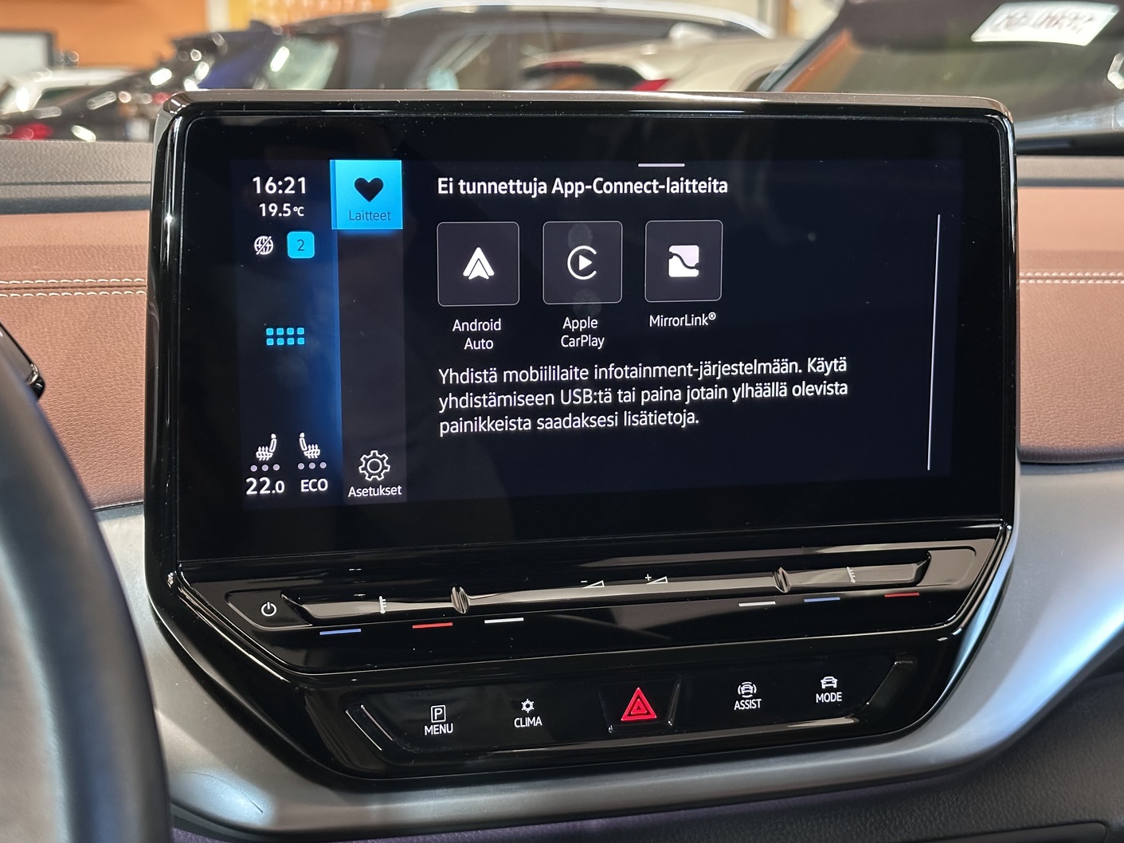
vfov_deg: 29.7
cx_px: 559
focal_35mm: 49
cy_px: 422
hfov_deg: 38.9
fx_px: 1591
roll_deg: +0.0
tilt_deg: -11.0
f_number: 1.78
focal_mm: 6.86
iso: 640
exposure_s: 1/28
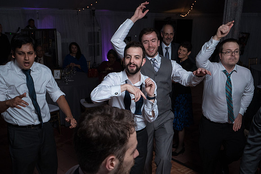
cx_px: 119
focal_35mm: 38
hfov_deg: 50.4
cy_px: 115
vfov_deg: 34.6
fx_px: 277
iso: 2000
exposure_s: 1/200
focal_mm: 28
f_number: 5.6
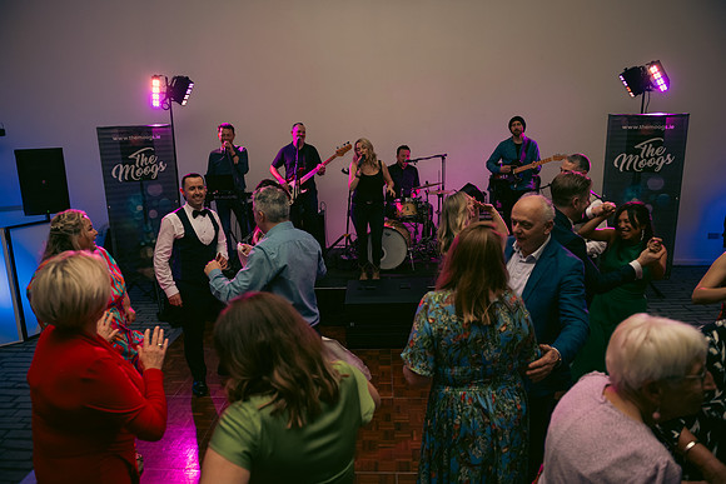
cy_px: 242
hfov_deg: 73.7
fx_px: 484
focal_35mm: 24
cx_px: 363
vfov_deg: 53.2
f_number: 3.5
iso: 800
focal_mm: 24
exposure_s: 1/160
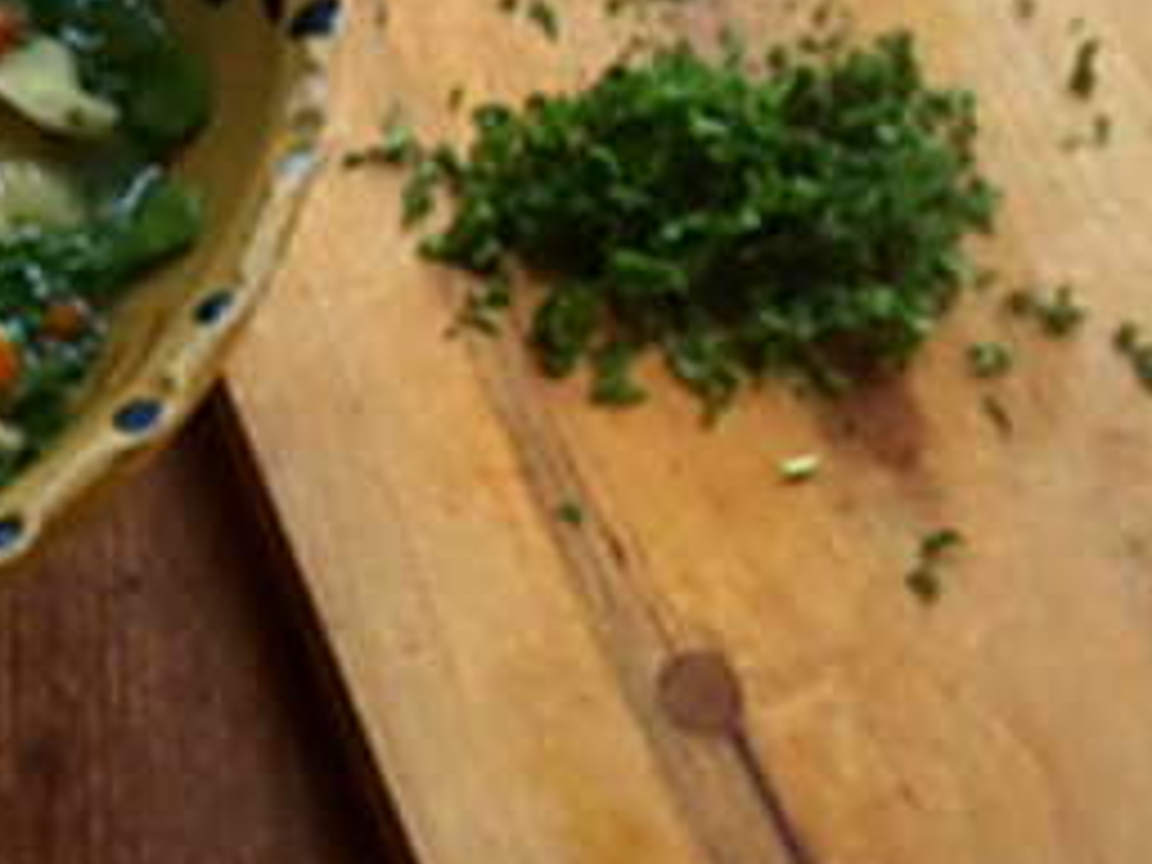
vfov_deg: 18.2
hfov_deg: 23.3
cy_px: 122
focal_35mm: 80
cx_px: -32
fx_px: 2662
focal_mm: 3.3
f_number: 2.4
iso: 200
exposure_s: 1/25
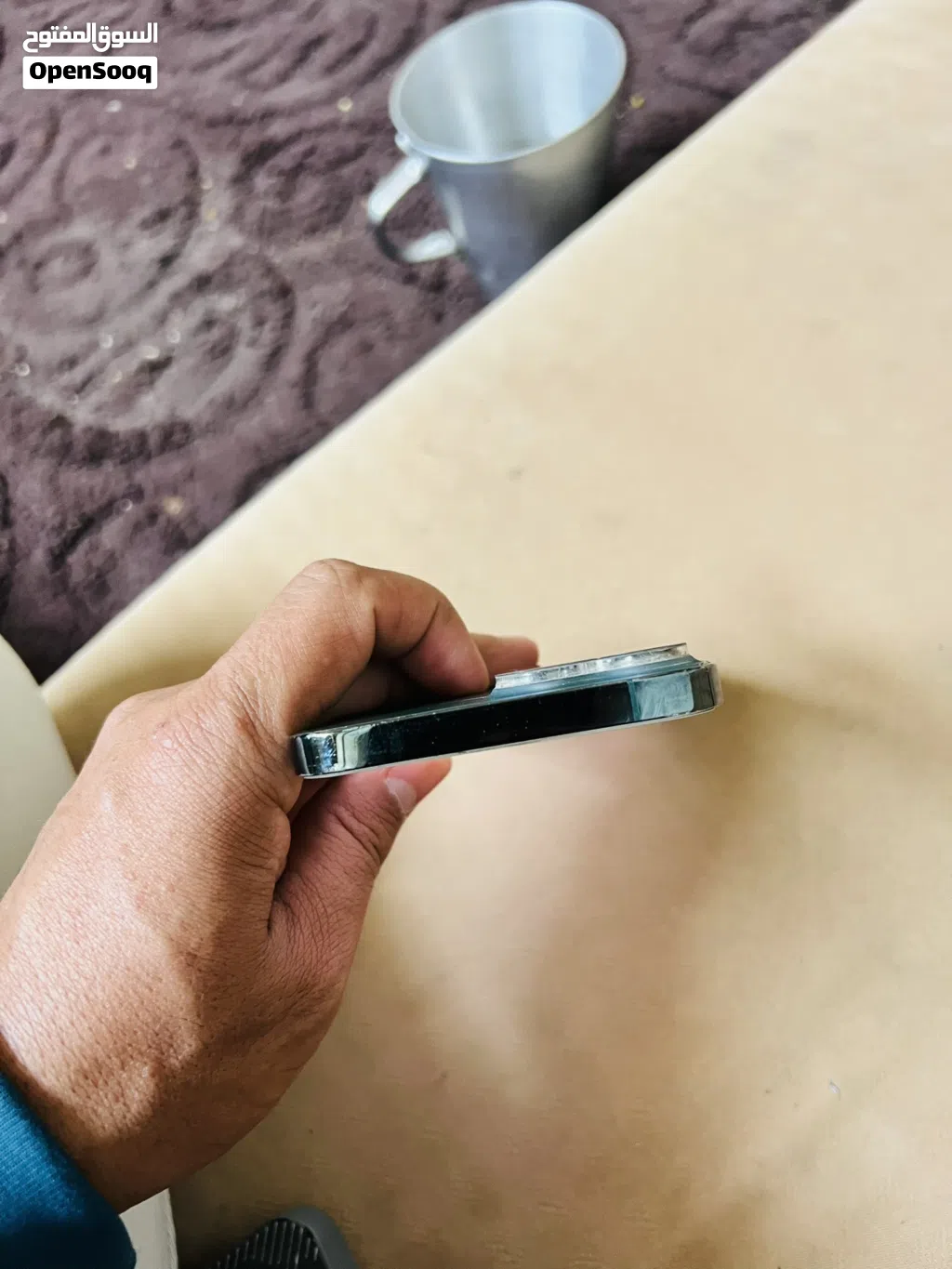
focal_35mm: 26
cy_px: 634
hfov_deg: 53.1
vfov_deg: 67.3
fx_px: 953
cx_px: 476
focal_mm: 5.7
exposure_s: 1/60
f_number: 1.5
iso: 250
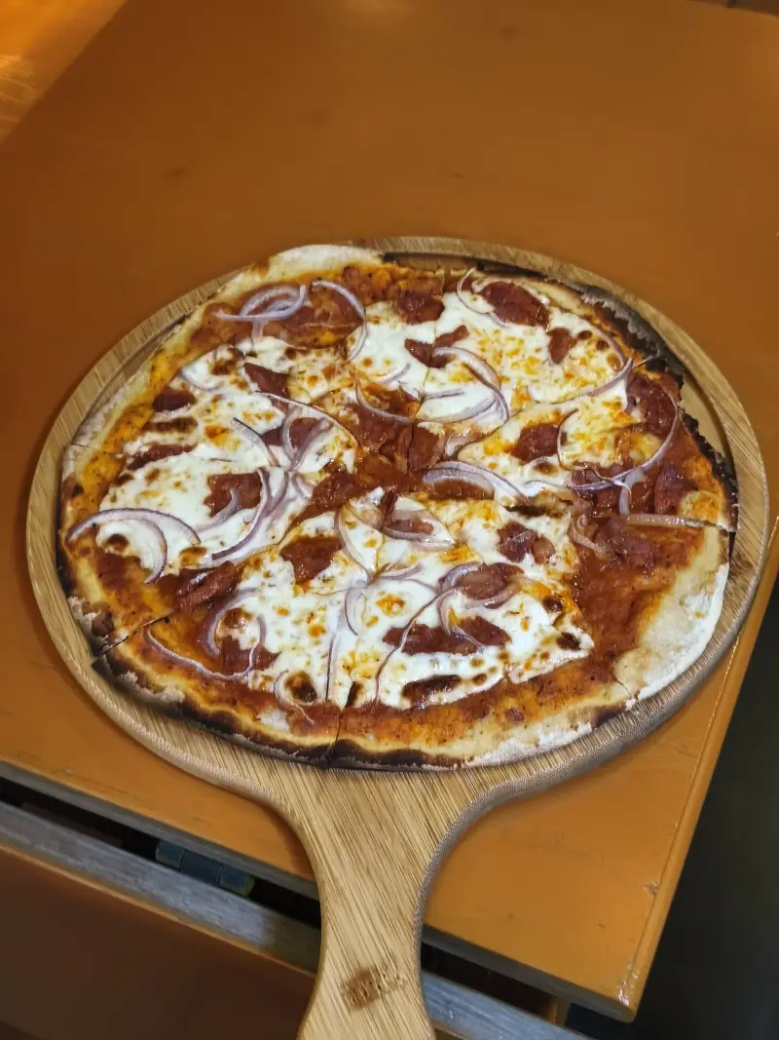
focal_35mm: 46
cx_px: 390
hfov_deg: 31.5
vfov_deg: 41.2
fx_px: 1381
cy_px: 520
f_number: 1.65
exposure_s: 1/30
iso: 2000
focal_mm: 6.18
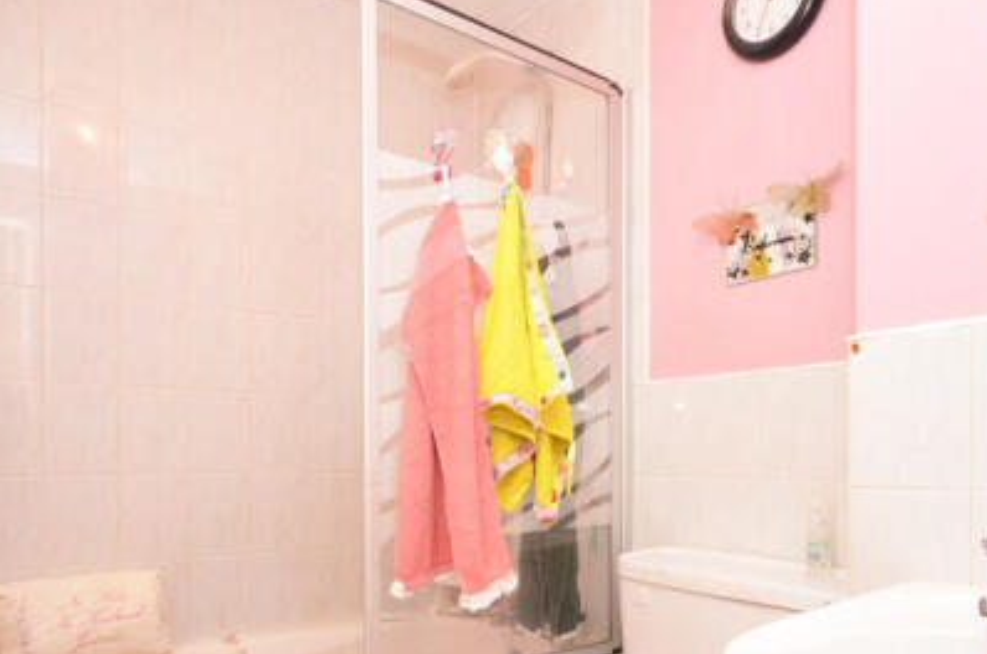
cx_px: 474
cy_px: 446
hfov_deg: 64.8
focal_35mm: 28
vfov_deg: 44.9
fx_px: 778
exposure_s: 1/60
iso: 2200
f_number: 4.2
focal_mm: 11.5
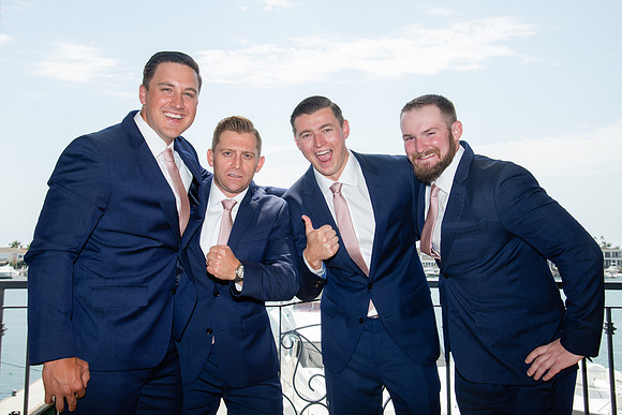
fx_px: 707
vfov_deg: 32.7
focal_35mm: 41
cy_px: 192
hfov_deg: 47.5
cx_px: 287
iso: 320
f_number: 11
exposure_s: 1/250
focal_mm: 38
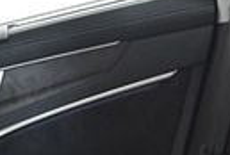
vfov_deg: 7.5
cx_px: 242
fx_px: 1141
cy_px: 312
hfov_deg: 11.4
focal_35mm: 178
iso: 3200
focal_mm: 18
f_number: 3.5
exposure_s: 1/80
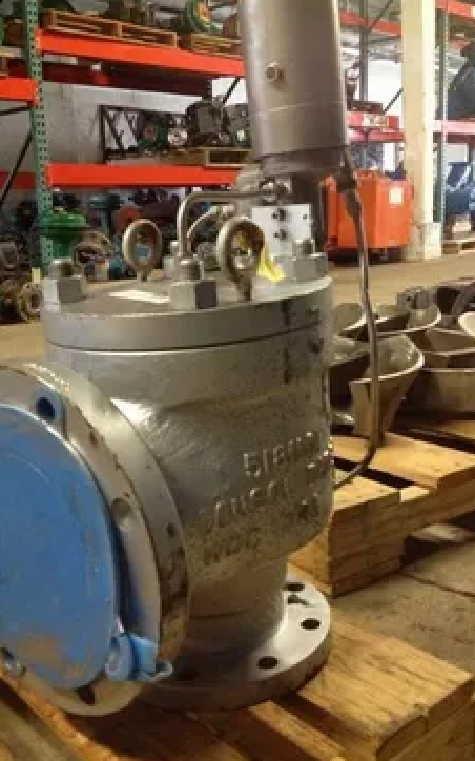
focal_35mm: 41
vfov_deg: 48.2
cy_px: 362
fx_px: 850
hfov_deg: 31.2
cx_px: 233
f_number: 2.4
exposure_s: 1/20
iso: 400
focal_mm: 4.28
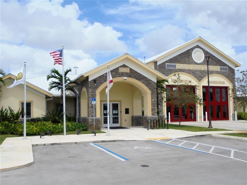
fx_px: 242
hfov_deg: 54.0
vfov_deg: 41.8
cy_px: 92
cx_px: 124
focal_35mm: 34
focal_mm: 6.1
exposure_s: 1/125
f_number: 12.5
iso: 100
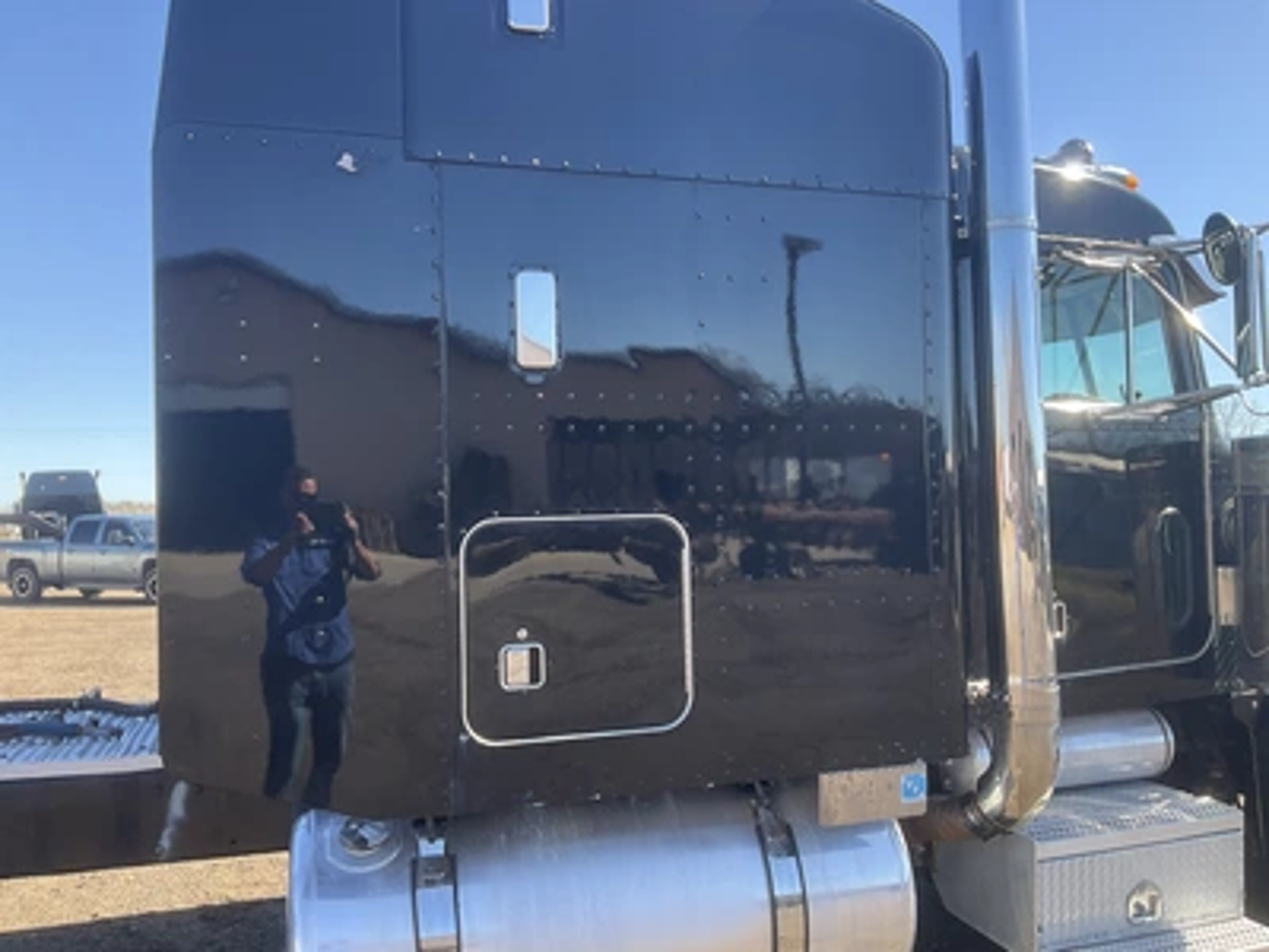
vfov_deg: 48.2
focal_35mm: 29
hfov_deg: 61.7
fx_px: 1063
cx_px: 634
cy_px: 476
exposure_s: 1/344
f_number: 1.8
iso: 25
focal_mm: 3
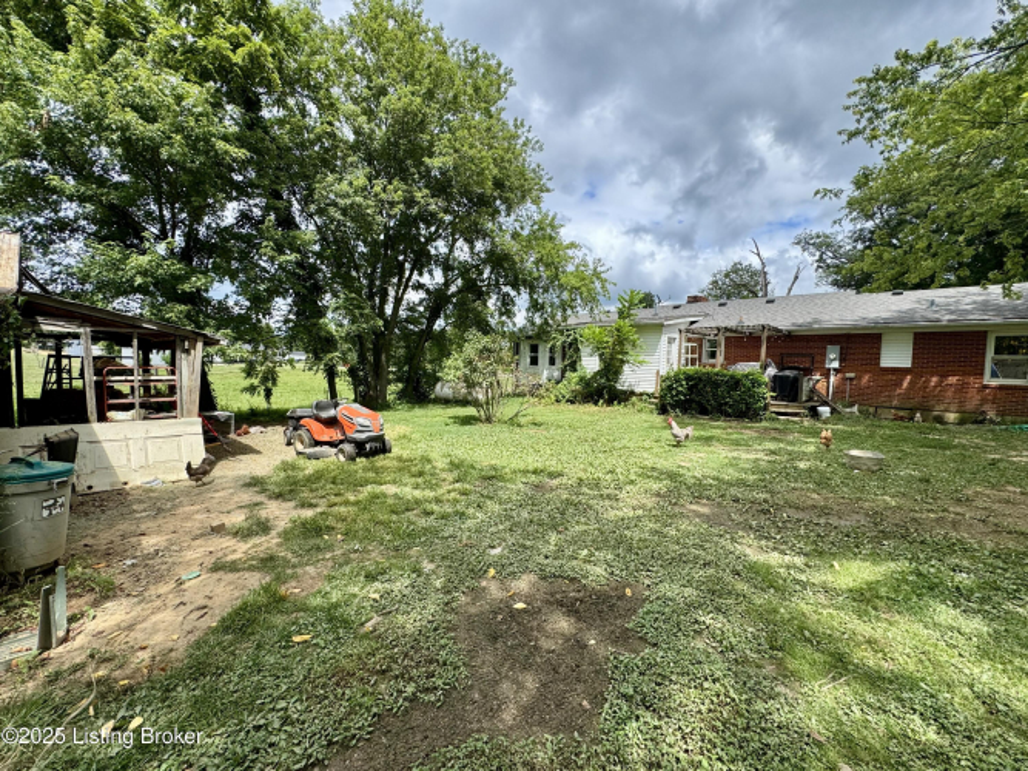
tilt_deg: -5.5
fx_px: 416
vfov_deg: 85.7
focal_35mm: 14
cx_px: 514
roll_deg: -1.4
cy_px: 386
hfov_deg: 102.1
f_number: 2.2
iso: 50
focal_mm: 2.22
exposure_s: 1/849
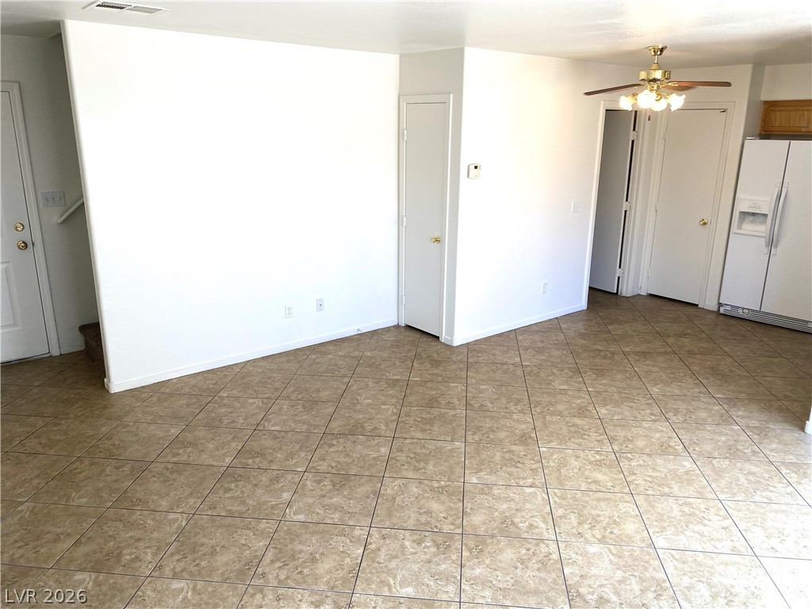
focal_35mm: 26
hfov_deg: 67.3
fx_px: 610
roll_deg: -1.1
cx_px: 406
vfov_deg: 53.1
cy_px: 304
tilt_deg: -16.0
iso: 32
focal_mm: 4.25
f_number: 1.8
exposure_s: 1/120
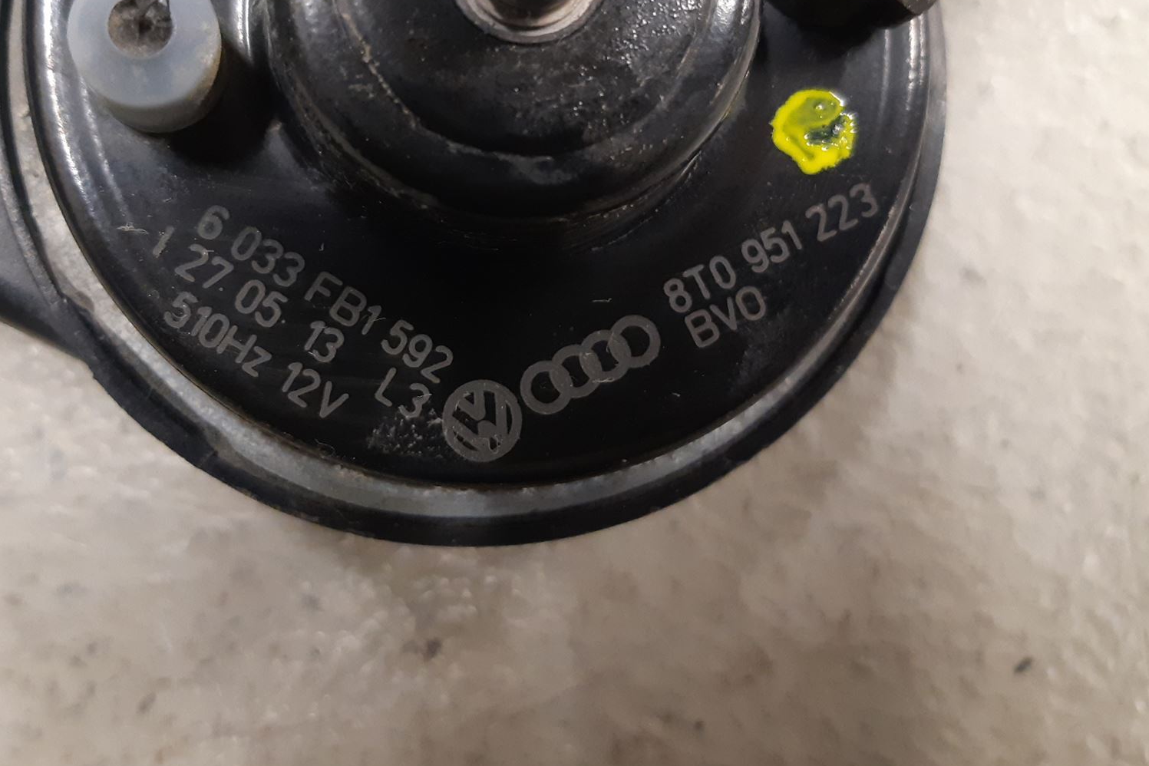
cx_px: 478
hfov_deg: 51.6
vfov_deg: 35.7
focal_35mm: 37
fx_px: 1181
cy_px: 272
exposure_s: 1/33
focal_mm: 3.93
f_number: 1.7
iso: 250
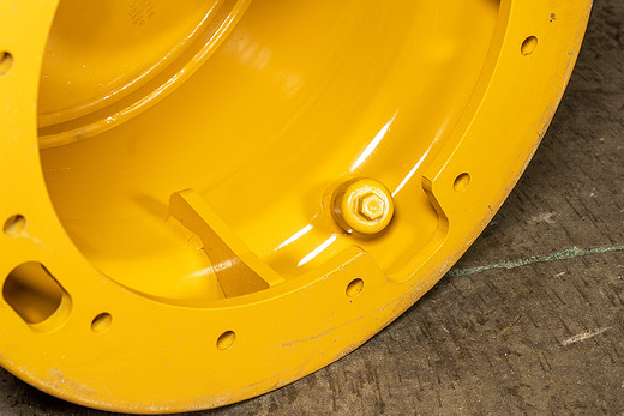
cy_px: 209
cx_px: 331
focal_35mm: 106
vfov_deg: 12.9
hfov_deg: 19.3
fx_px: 1838
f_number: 5.6
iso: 800
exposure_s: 1/125
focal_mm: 95
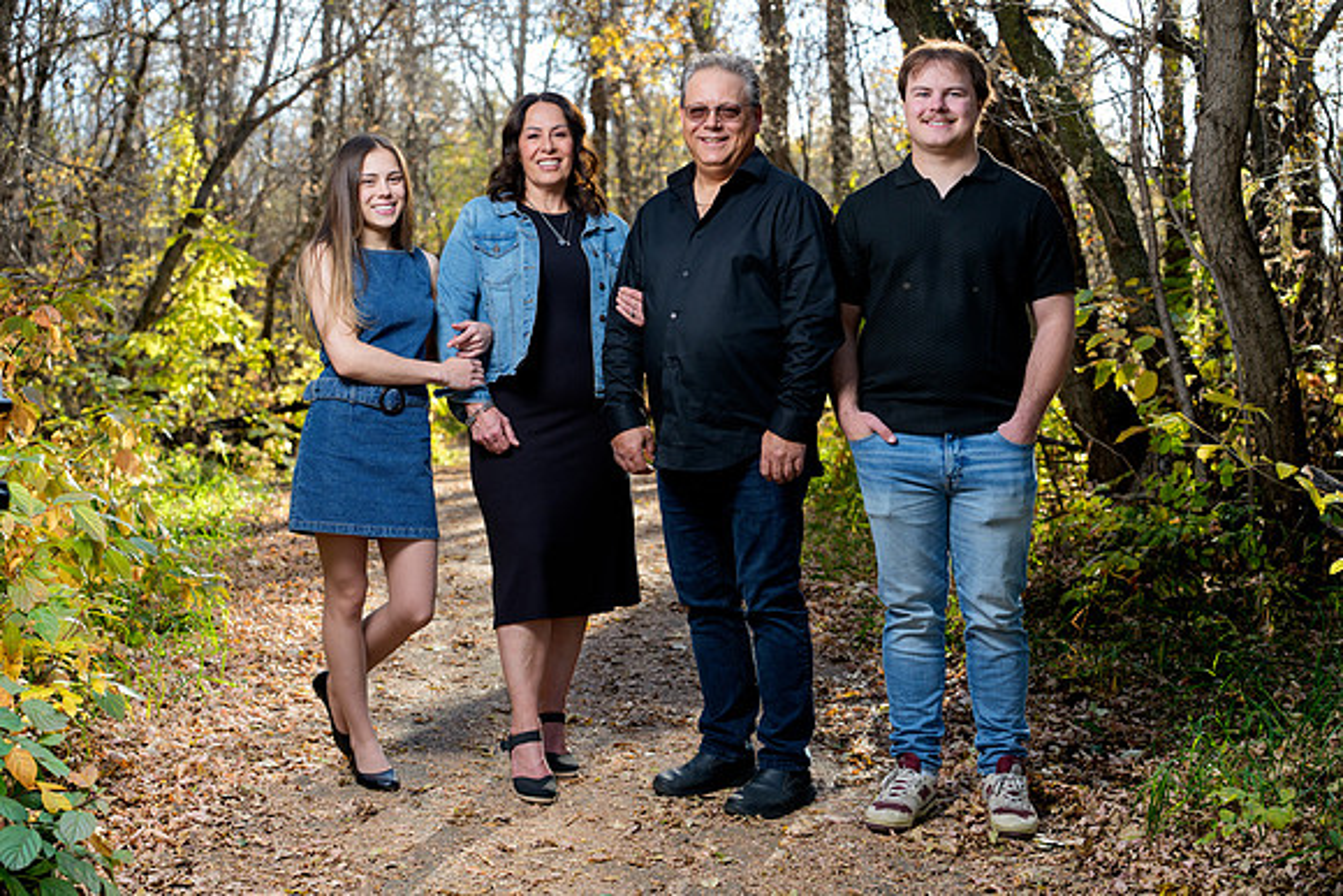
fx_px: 1866
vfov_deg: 27.0
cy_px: 448
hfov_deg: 39.6
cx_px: 672
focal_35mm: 50
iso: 400
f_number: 3.5
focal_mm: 50
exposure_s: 1/160
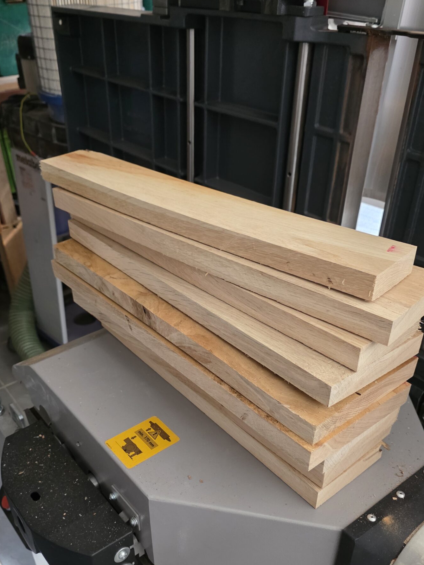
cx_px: 186
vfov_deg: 54.7
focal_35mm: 33
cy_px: 355
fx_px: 539
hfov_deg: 42.9
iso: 1000
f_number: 1.7
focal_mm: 6.3
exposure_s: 1/100
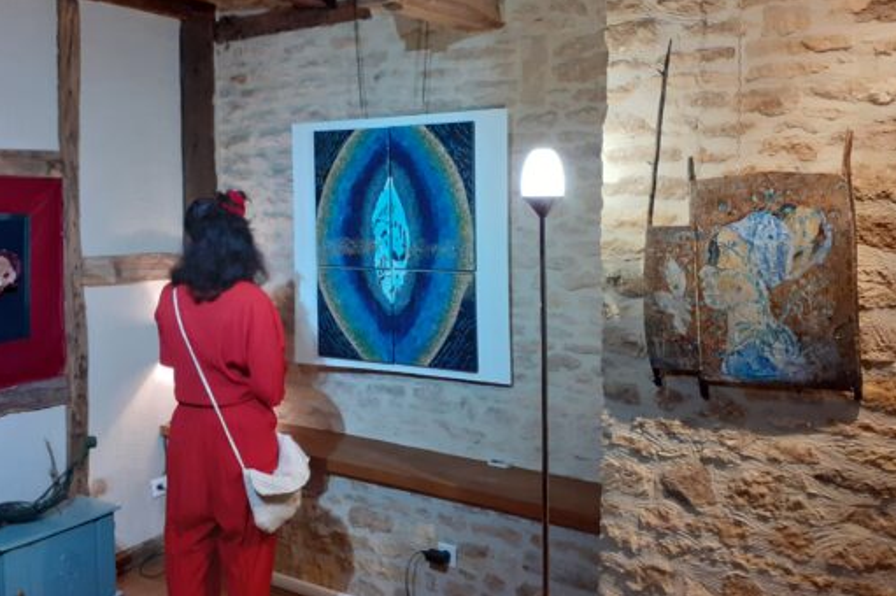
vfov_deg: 39.8
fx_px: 821
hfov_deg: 57.2
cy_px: 247
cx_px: 431
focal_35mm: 33
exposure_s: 1/33
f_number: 1.9
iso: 200
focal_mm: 3.6
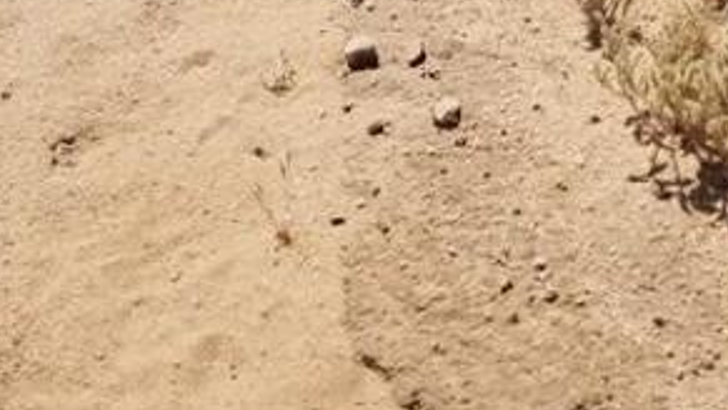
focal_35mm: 70
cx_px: 275
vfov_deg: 14.3
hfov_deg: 30.0
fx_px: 1352
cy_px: -418
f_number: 1.7
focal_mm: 4.25
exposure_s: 1/4752
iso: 50
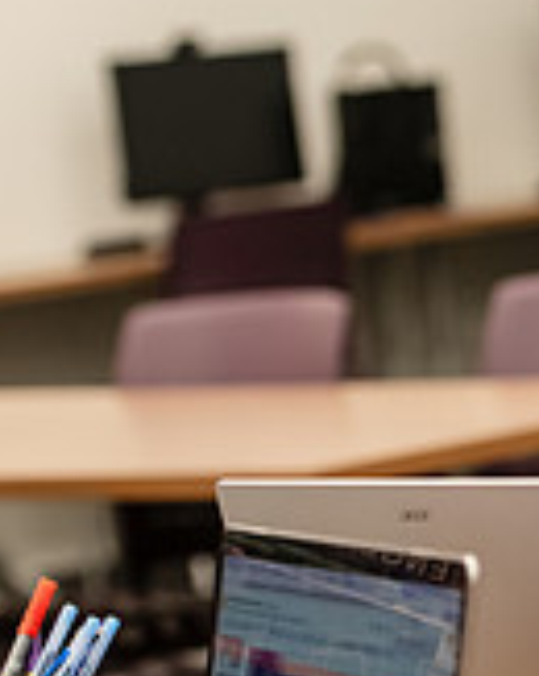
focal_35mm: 251
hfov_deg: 6.1
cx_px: 800
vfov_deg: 7.7
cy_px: 176
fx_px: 5014
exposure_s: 1/200
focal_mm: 75
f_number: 3.2
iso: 1000
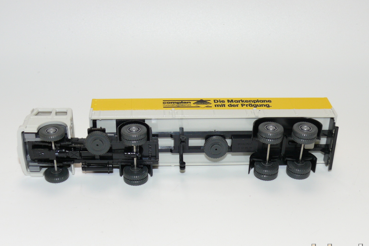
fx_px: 605
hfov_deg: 33.9
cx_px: 185
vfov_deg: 23.0
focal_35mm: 59
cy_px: 139
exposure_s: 1/30
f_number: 4
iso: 100
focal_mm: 9.7
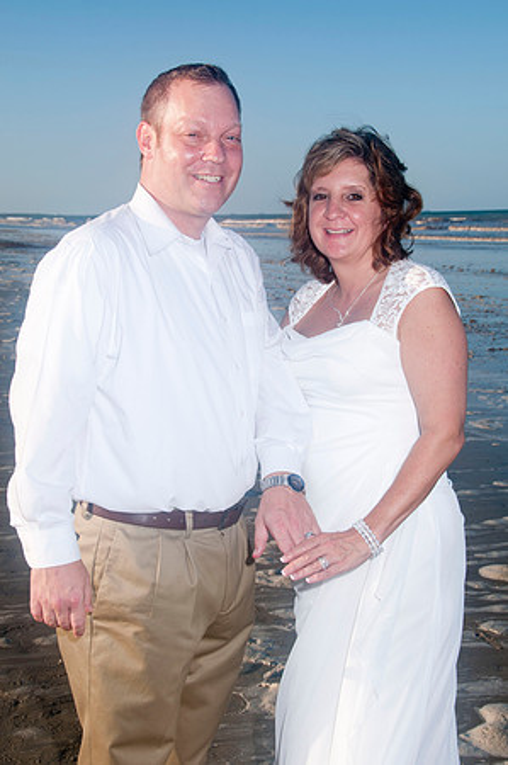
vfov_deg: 36.9
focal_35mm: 54
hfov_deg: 25.0
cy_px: 382
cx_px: 254
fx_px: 1146
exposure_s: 1/250
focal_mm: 36
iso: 100
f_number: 10
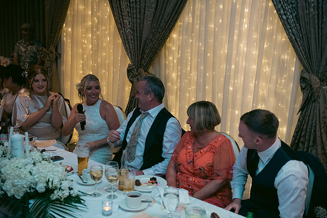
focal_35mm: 40
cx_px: 164
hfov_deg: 48.4
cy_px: 109
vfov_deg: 33.4
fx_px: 363
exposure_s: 1/160
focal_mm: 40
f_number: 3.5
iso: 800
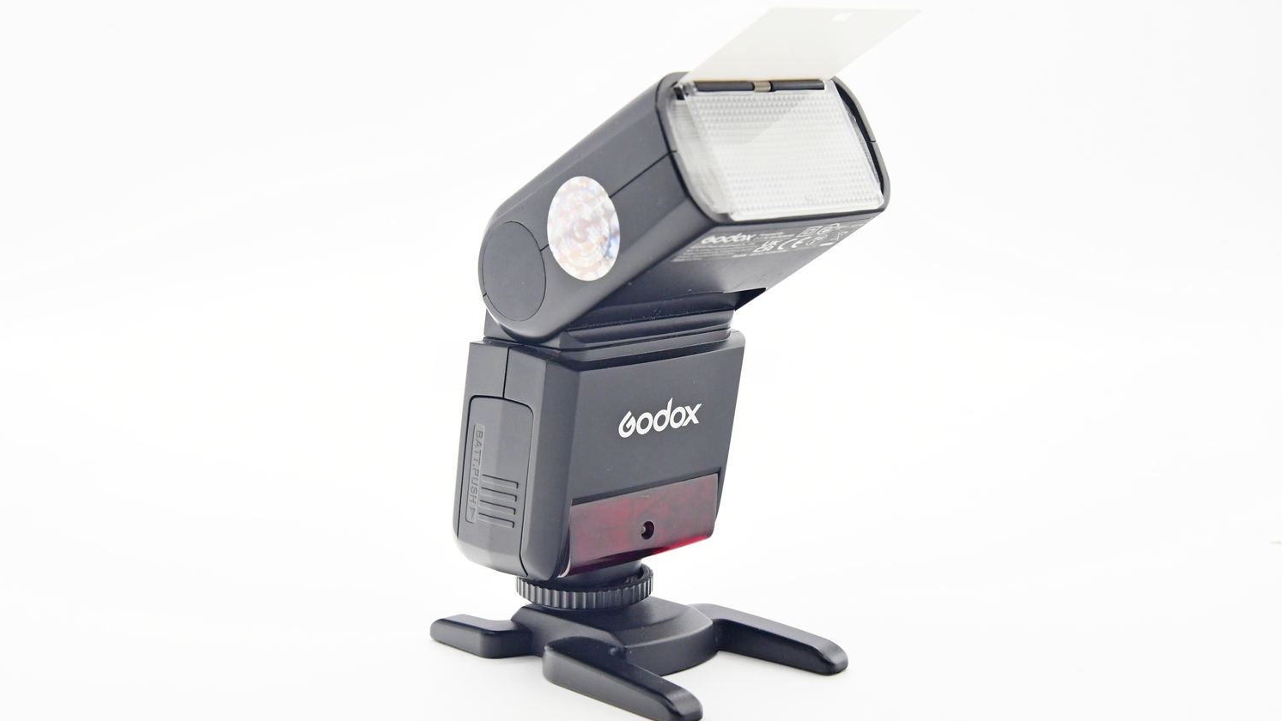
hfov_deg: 34.9
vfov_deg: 20.1
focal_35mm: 60
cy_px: 346
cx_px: 642
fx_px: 2040
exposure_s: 1/125
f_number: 8
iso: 1250
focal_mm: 38
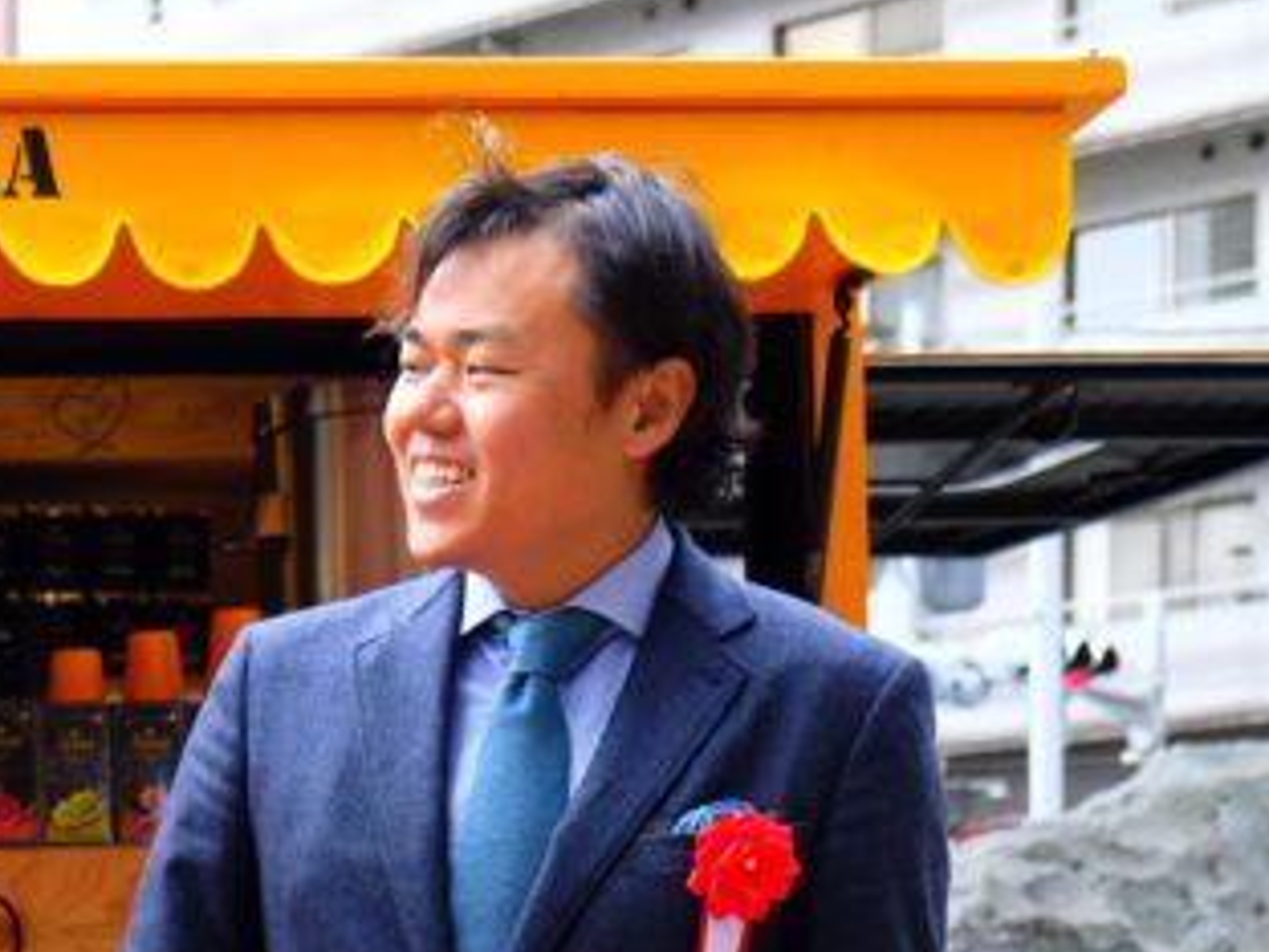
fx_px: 3959
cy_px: 1304
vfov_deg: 13.1
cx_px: -533
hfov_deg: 16.8
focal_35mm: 108
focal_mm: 23.3
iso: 400
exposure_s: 1/500
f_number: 3.2
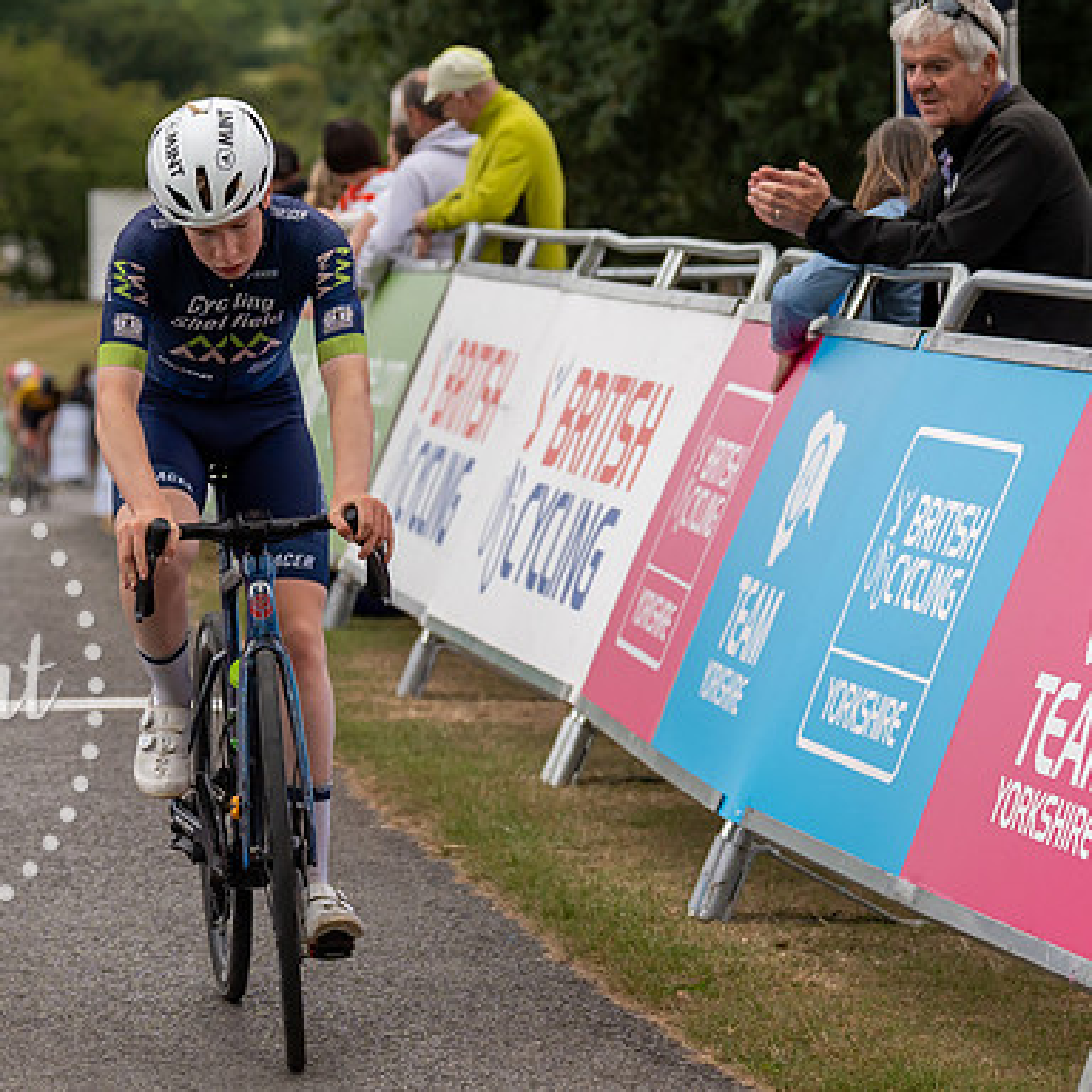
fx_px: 7531
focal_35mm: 211
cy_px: 351
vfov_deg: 8.3
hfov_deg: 8.3
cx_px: 208
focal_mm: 86
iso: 640
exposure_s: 1/1000
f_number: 3.5
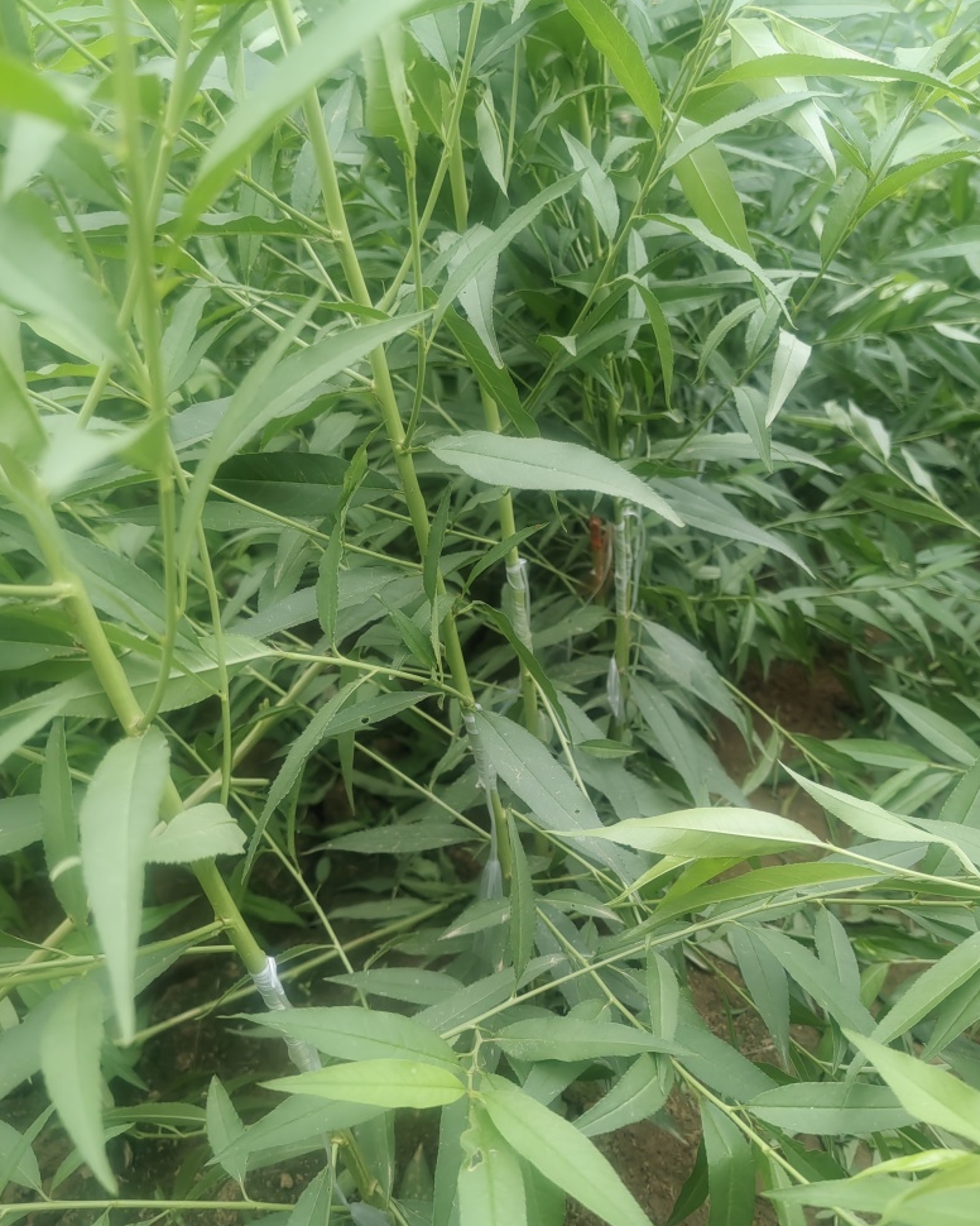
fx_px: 1051
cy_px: 636
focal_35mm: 29
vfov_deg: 60.4
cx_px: 500
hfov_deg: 50.0
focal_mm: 5.52
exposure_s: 1/649
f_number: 1.9
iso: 100
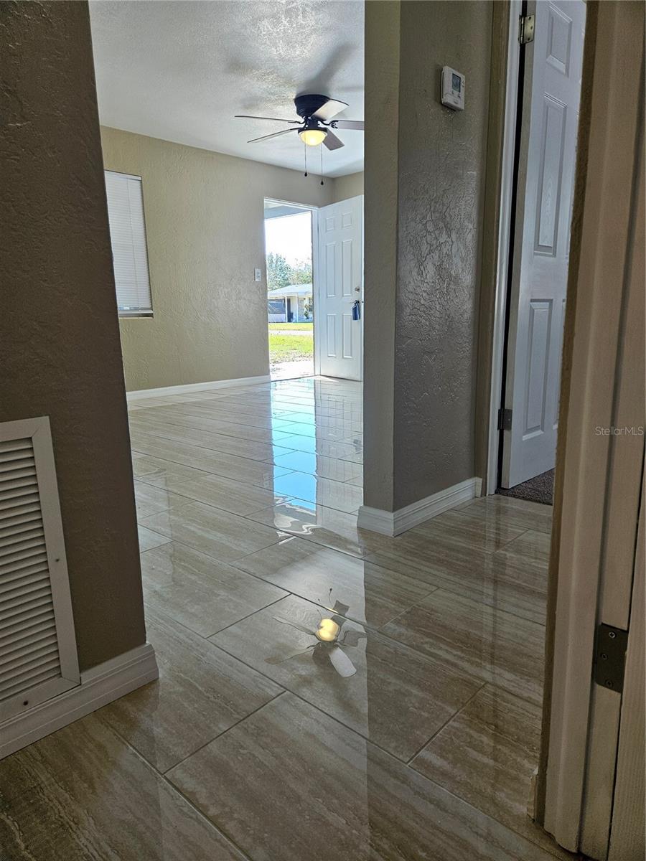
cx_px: 323
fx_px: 572
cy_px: 430
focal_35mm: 23
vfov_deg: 73.9
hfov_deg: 58.9
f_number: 1.8
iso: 64
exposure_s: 1/120
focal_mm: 5.4
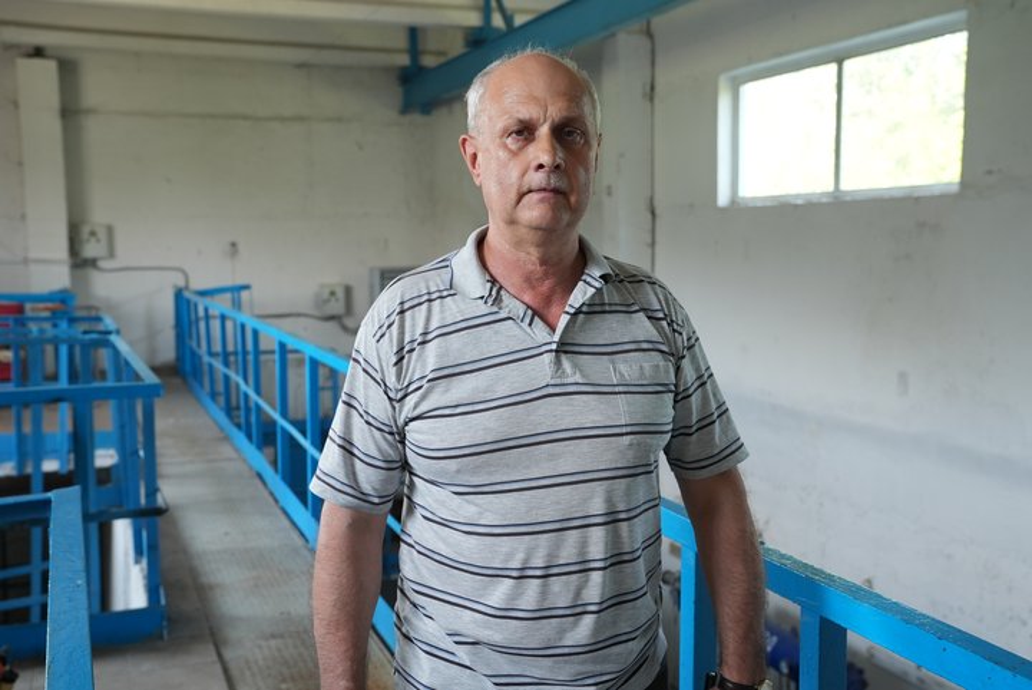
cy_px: 345
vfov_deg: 35.1
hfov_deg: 50.7
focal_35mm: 38
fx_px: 1090
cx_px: 516
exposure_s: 1/100
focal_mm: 38
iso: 1000
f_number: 5
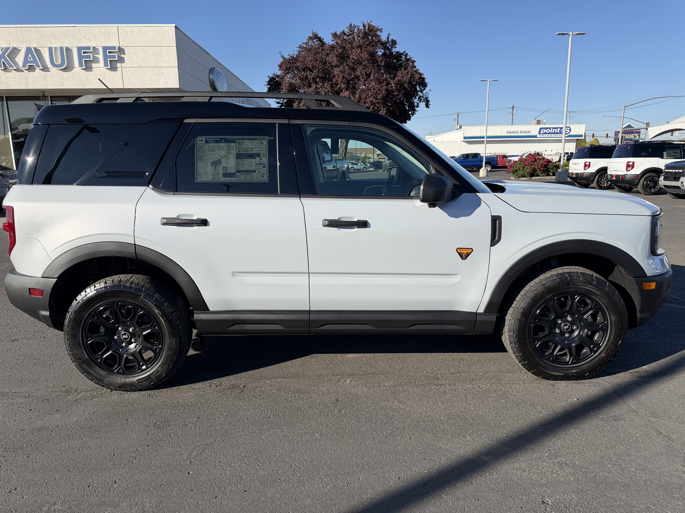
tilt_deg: -14.6
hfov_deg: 71.6
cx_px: 342
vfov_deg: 56.8
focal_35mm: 24
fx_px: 475
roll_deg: +3.3
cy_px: 256
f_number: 1.78
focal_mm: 6.76
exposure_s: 1/4673
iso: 80
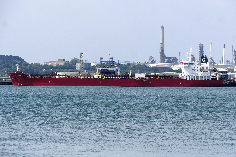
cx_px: 118
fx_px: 1894
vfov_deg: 4.8
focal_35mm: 289
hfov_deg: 7.1
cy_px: 78
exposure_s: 1/500
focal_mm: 105.56
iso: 125
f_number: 7.1
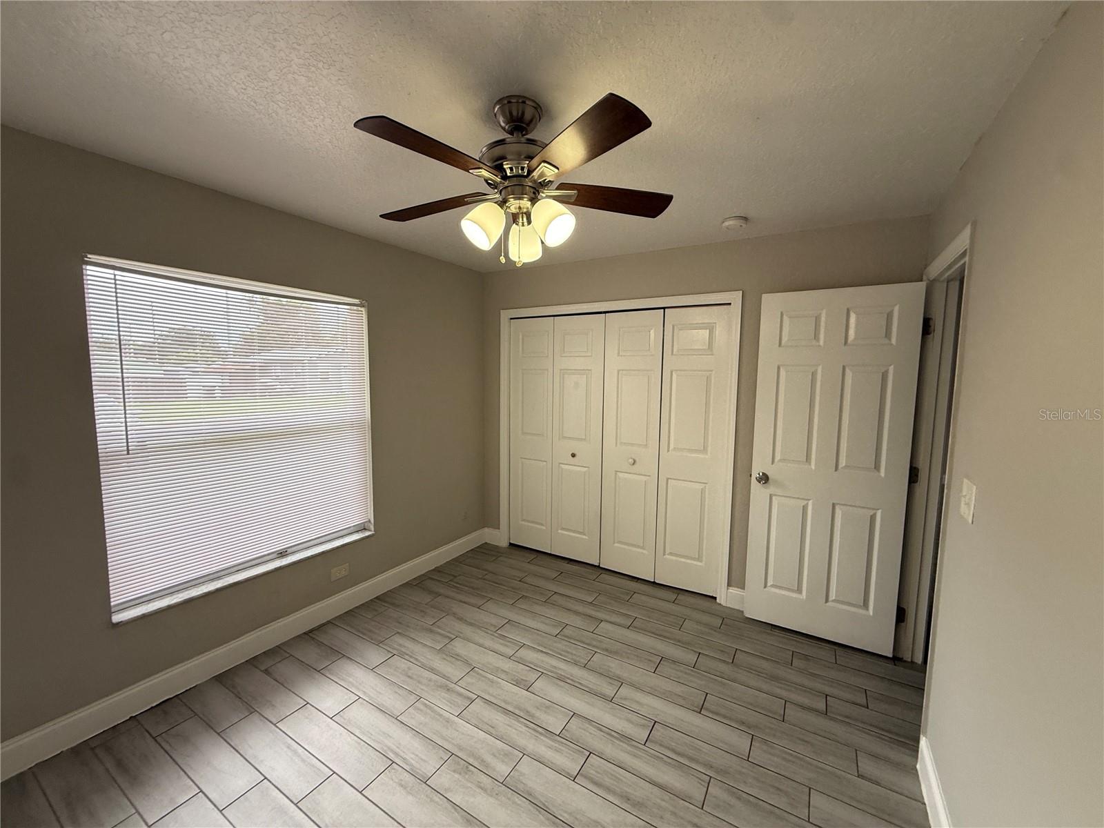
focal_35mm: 14
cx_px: 552
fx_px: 446
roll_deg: +0.9
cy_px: 414
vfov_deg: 85.7
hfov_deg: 102.1
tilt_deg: -3.3
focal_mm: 2.22
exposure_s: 1/99
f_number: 2.2
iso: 80
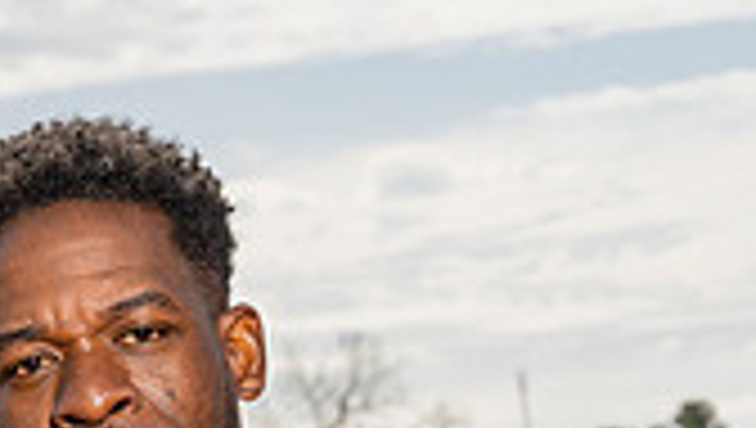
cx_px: 144
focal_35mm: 168
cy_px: 1005
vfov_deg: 6.9
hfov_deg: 12.7
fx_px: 3372
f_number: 8
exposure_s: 1/250
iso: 100
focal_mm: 60
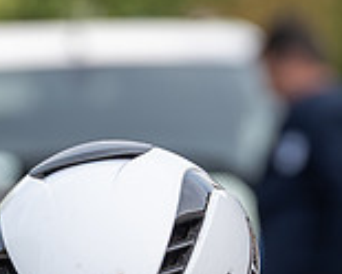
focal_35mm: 579
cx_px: 107
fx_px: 5861
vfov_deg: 2.7
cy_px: 402
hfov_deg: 3.3
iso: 250
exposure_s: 1/1000
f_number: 4
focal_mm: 121
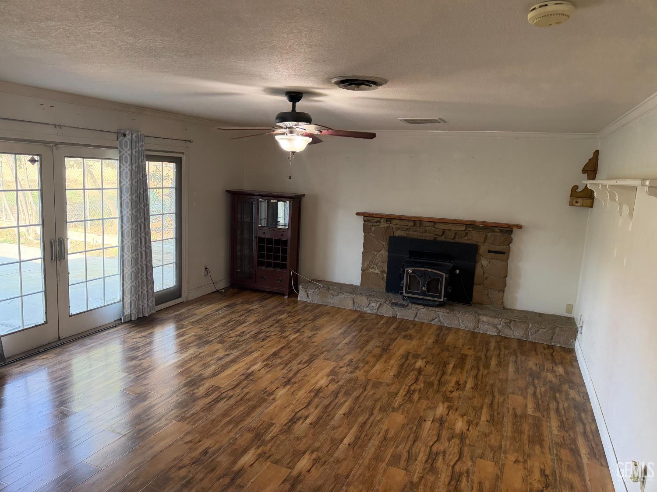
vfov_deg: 56.8
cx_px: 328
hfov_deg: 71.6
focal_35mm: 24
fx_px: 456
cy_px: 246
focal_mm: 6.76
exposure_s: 1/120
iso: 320
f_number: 1.78
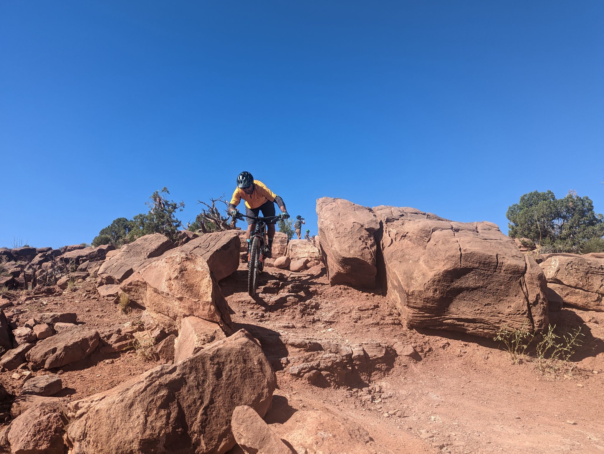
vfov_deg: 56.9
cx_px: 302
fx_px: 419
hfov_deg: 71.5
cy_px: 227
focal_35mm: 24
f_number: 1.85
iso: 43
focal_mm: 6.81
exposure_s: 1/1508
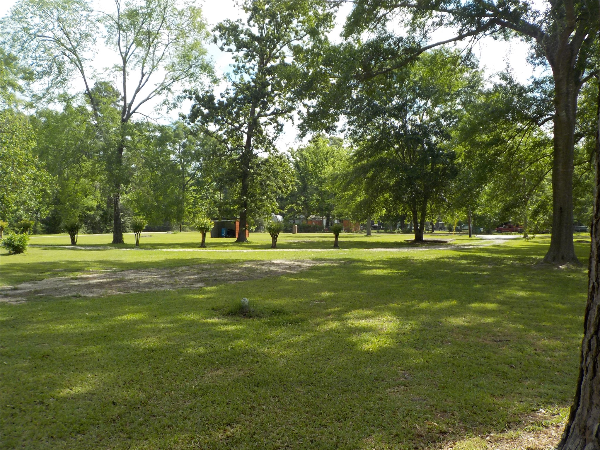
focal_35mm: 30
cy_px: 225
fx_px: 520
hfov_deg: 60.0
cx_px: 300
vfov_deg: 46.8
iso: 125
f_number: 3.3
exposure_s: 1/640
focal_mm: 4.1
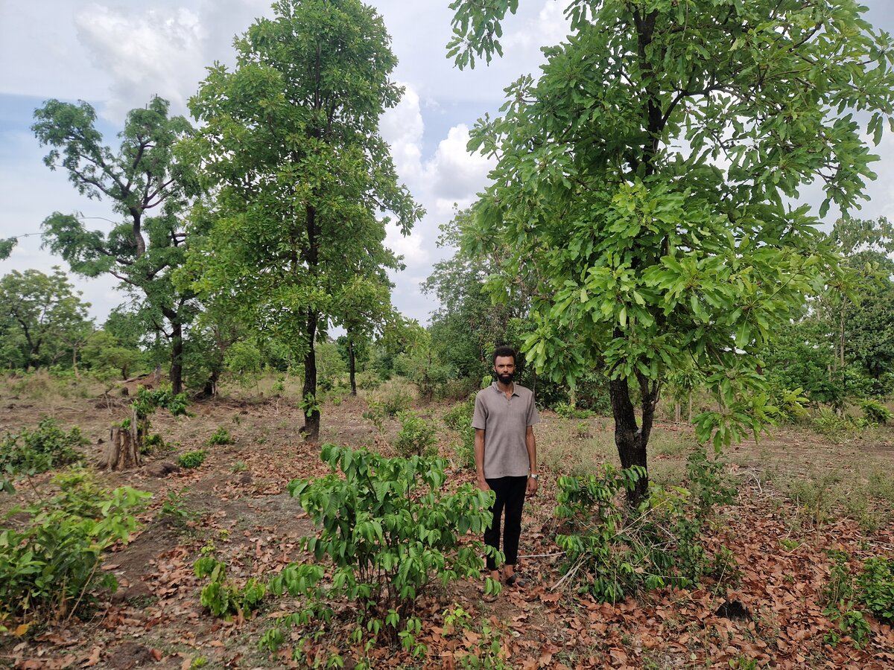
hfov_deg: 73.9
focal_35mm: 23
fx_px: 594
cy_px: 335
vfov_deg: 58.9
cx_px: 447
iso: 50
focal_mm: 5.4
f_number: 1.8
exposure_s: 1/1048
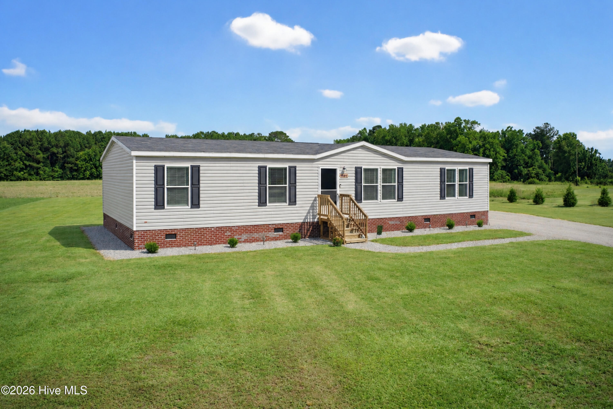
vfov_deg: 46.4
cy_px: 204
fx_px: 477
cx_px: 306
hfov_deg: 65.5
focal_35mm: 28
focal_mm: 10.3
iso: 400
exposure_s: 1/6400
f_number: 3.5
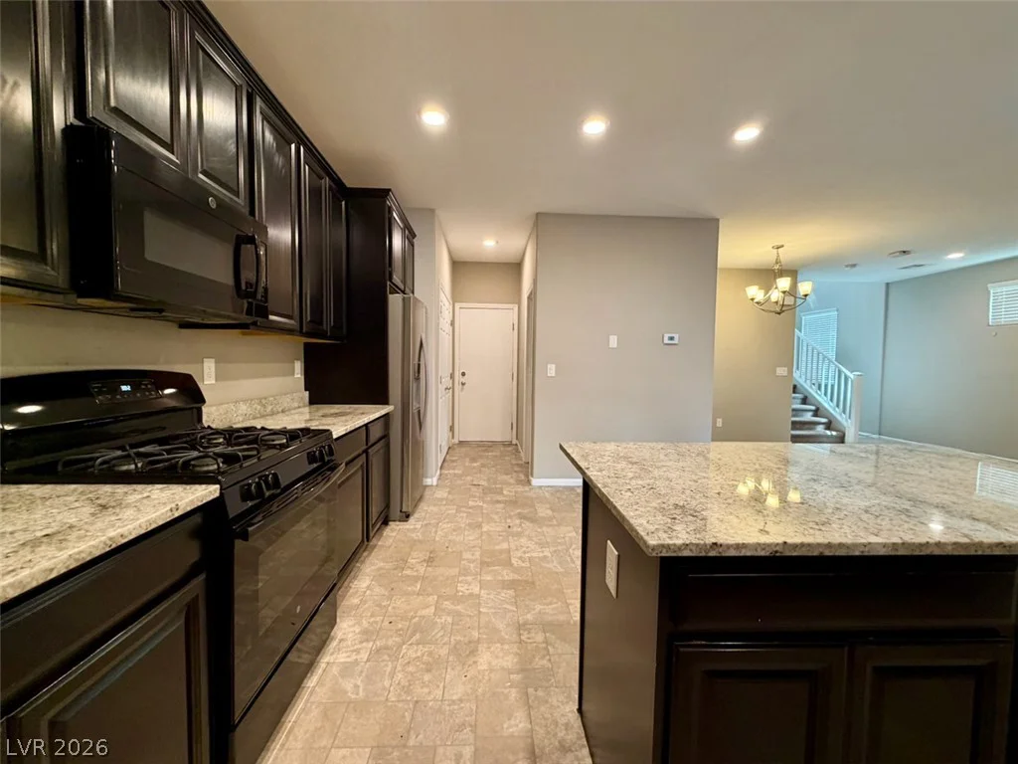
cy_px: 382
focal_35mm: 14
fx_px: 412
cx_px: 509
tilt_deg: -3.9
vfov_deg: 85.7
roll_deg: -0.6
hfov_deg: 102.1
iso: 250
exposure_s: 1/60
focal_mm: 2.22
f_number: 2.2
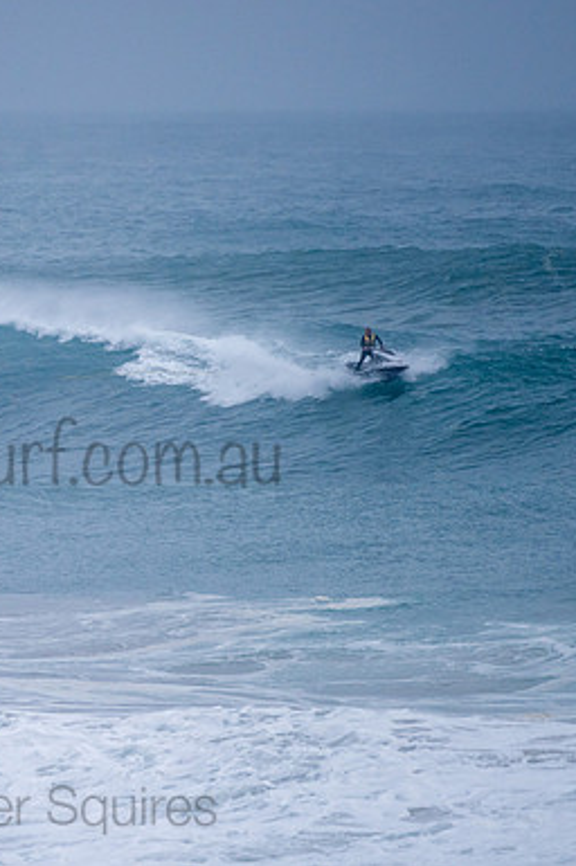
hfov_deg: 1.5
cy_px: 400
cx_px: 17
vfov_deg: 2.2
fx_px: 22238
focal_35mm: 925
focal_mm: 500
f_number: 5.6
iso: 450
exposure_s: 1/1250
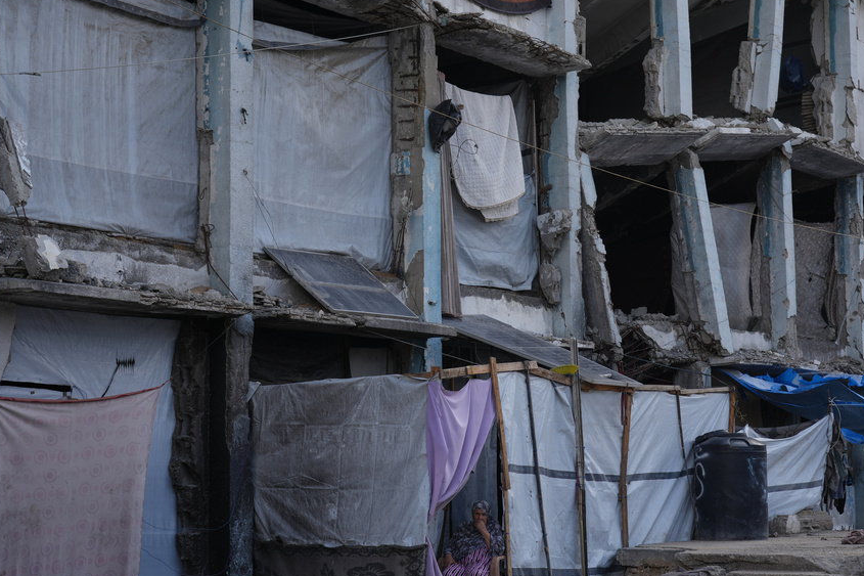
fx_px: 1512
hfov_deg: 31.8
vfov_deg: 21.6
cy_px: 284
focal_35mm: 63
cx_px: 516
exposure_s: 1/250
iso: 100
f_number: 6.3
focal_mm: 52
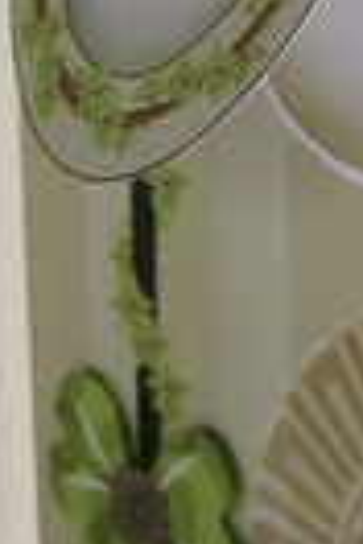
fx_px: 1936
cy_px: 99
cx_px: 468
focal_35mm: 128
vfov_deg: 15.9
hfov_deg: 10.5
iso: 80
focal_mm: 6
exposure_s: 1/60
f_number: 2.7
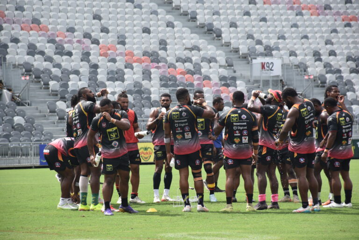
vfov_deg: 6.5
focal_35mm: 210
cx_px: 180
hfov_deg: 9.8
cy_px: 120
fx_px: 2094
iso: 200
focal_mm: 140
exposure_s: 1/500
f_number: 5.6
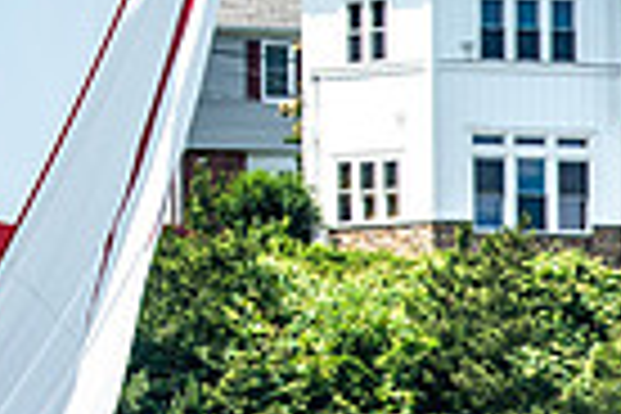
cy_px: -310
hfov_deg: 1.6
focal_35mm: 1261
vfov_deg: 1.1
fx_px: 21751
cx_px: -310
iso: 250
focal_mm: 300
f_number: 5.6
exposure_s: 1/1250
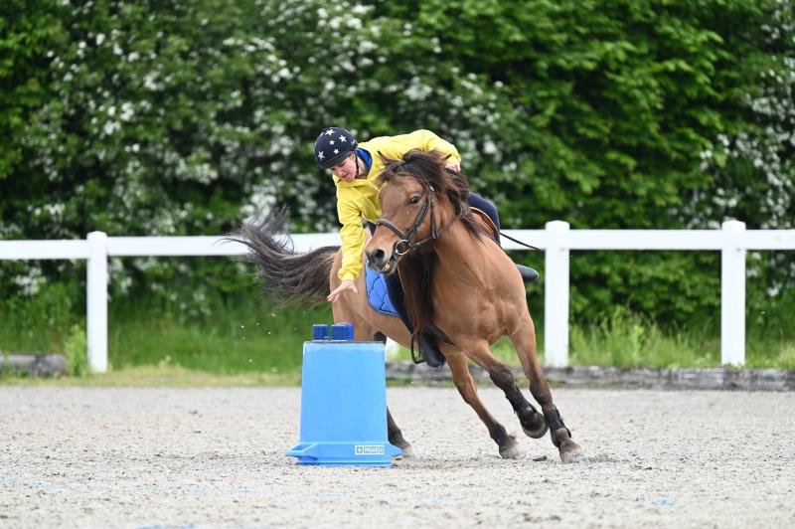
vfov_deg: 3.8
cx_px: 398
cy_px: 264
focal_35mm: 360
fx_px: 7943
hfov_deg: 5.7
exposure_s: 1/1250
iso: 1100
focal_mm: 360
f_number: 5.6
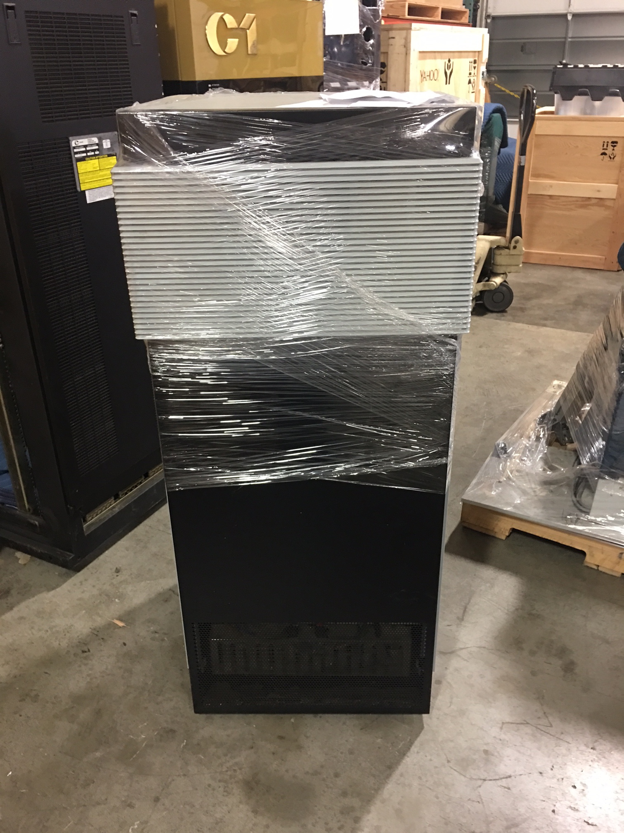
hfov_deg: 48.2
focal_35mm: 29
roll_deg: +0.4
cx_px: 312
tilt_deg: -25.0
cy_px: 416
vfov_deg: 61.7
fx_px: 697
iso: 80
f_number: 2.2
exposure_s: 1/8
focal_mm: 4.15
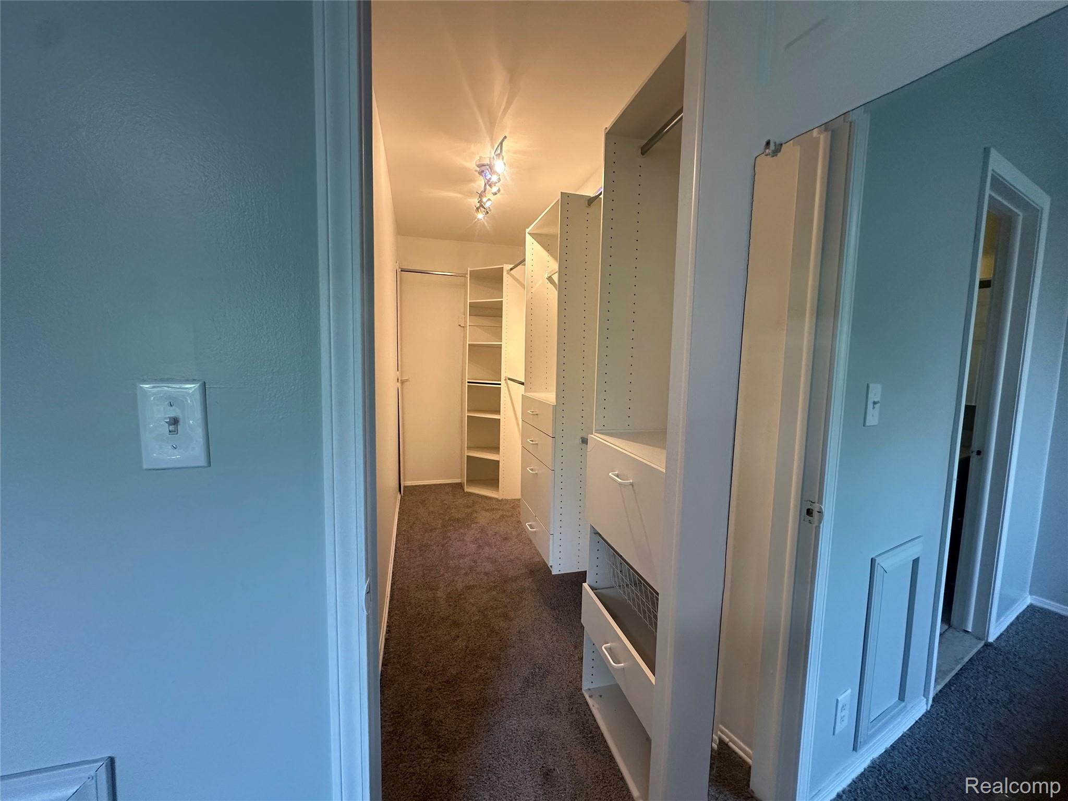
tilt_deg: -6.2
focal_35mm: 14
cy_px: 400
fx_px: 432
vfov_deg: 85.7
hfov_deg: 102.1
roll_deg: -1.3
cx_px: 534
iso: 200
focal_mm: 2.22
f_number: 2.2
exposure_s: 1/120
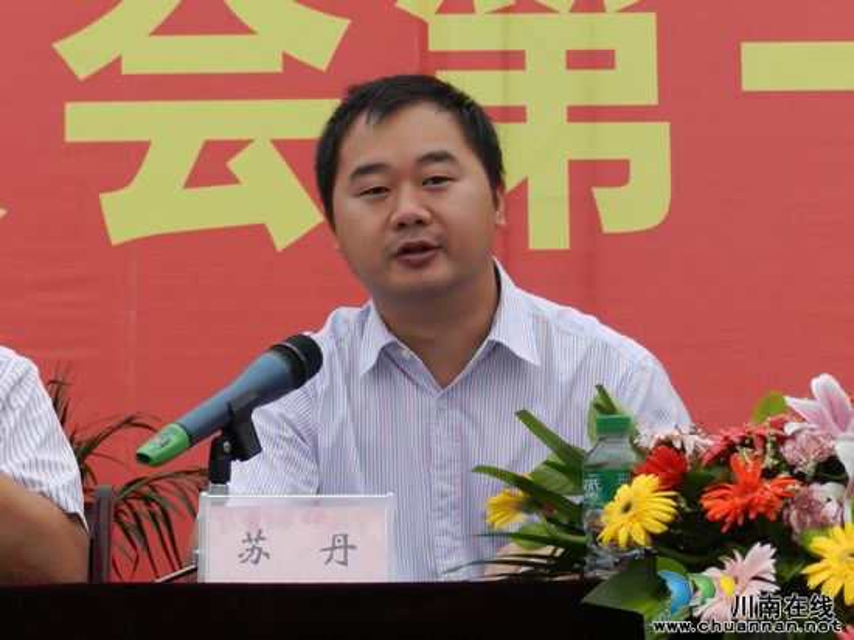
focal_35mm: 145
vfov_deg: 10.2
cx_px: 427
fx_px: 3576
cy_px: 320
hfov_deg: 13.6
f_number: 5.1
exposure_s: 1/125
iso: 160
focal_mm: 25.7
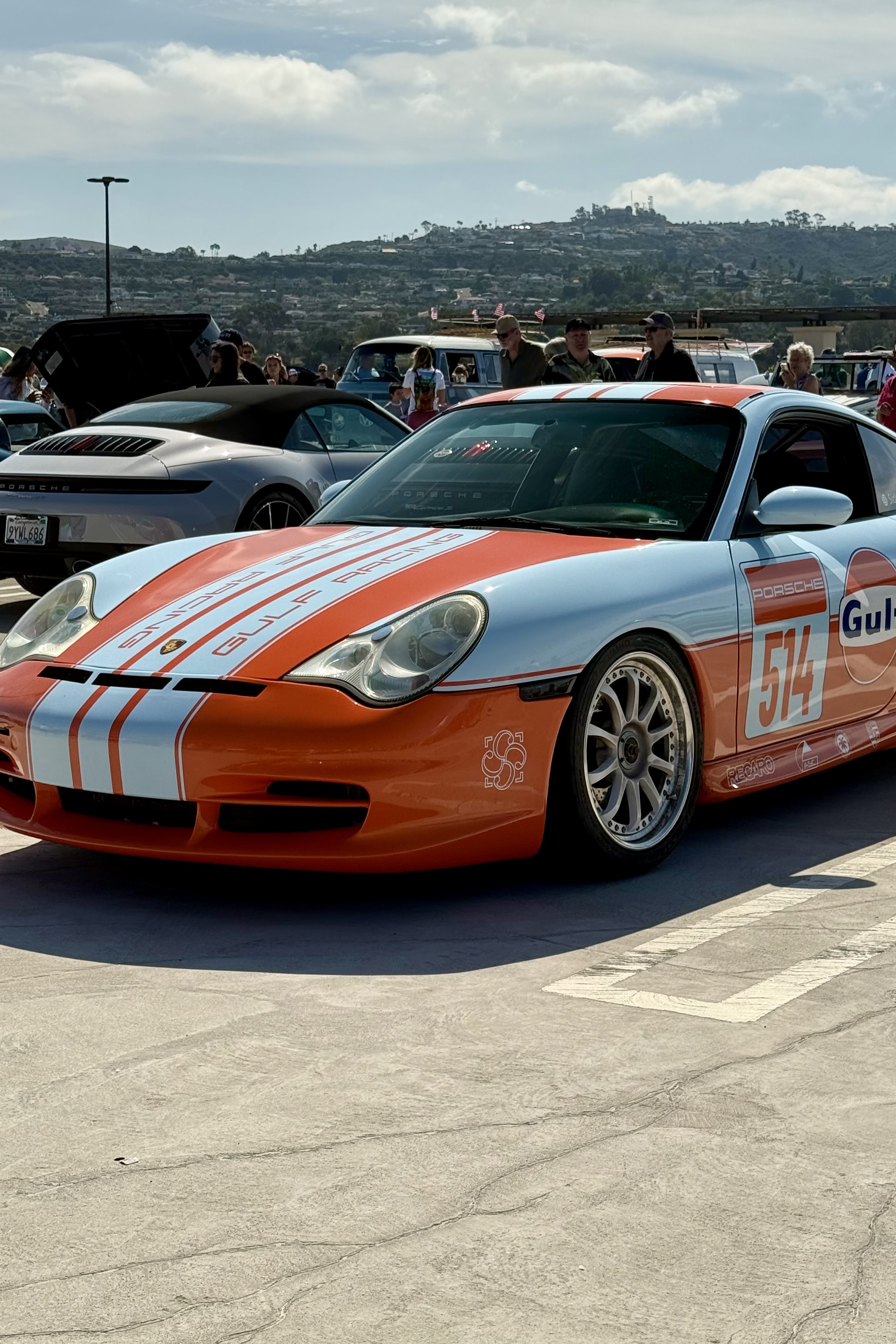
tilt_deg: -5.3
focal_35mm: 58
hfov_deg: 23.3
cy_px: 597
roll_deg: -0.7
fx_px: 2165
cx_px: 531
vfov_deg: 34.4
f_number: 1.78
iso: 80
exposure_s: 1/4329
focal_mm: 6.76
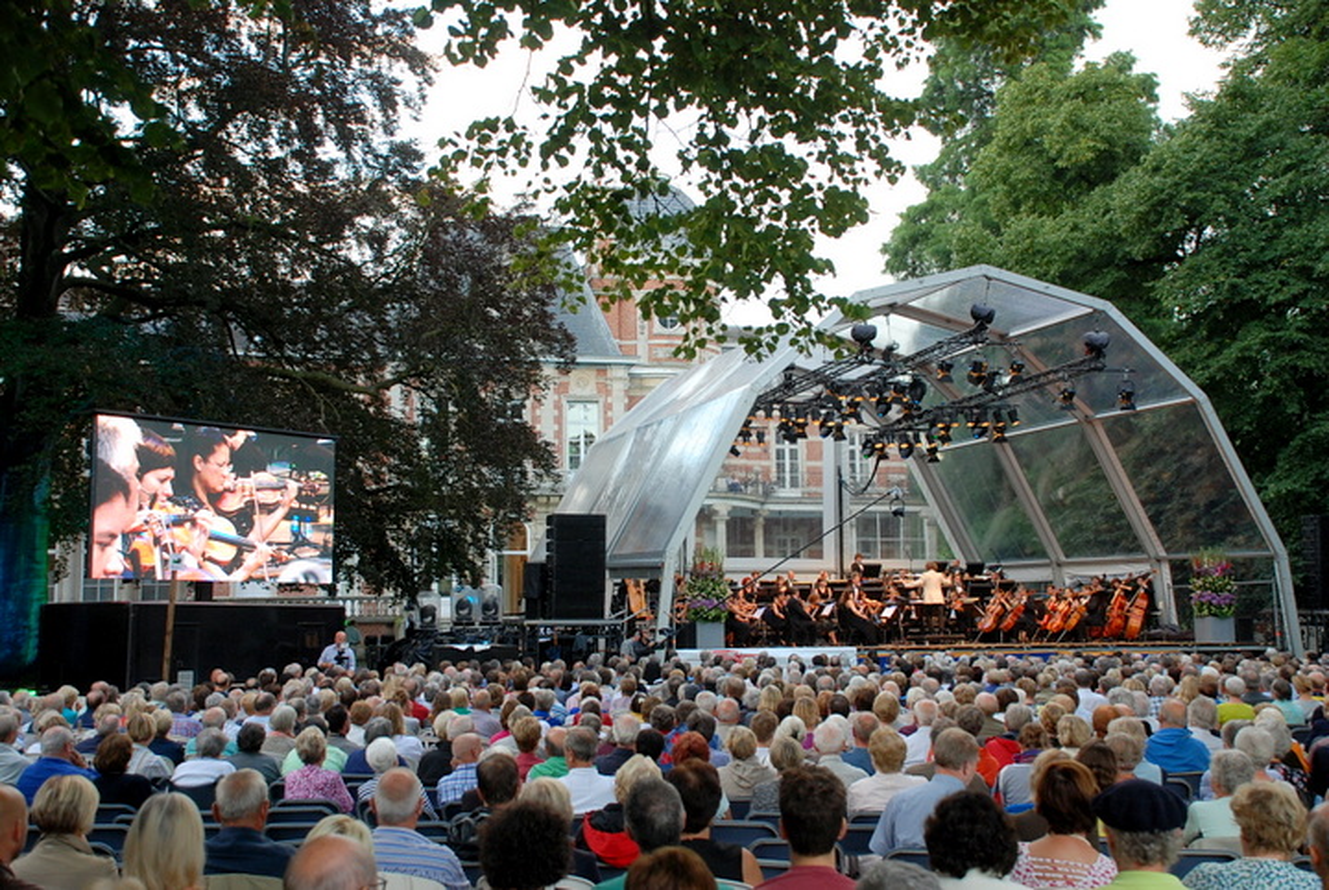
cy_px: 445
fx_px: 1719
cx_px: 664
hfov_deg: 42.3
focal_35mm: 46
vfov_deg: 29.0
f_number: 4.2
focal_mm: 31
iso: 320
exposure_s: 1/60
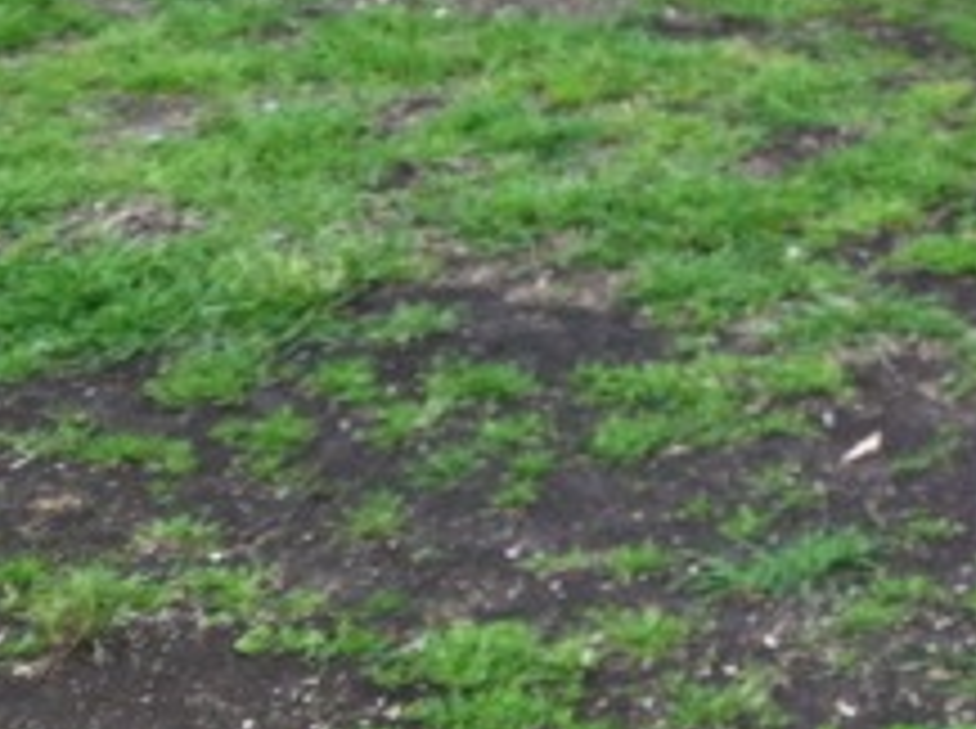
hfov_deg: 13.9
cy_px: -596
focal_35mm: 129
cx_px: 1646
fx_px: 3631
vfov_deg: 10.7
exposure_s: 1/151
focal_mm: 3.85
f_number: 2.8
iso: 80
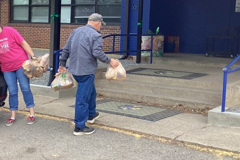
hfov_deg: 36.2
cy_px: 55
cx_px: 100
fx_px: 367
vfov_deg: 24.5
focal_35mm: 55
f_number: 2.4
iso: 25
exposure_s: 1/196
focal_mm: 3.3
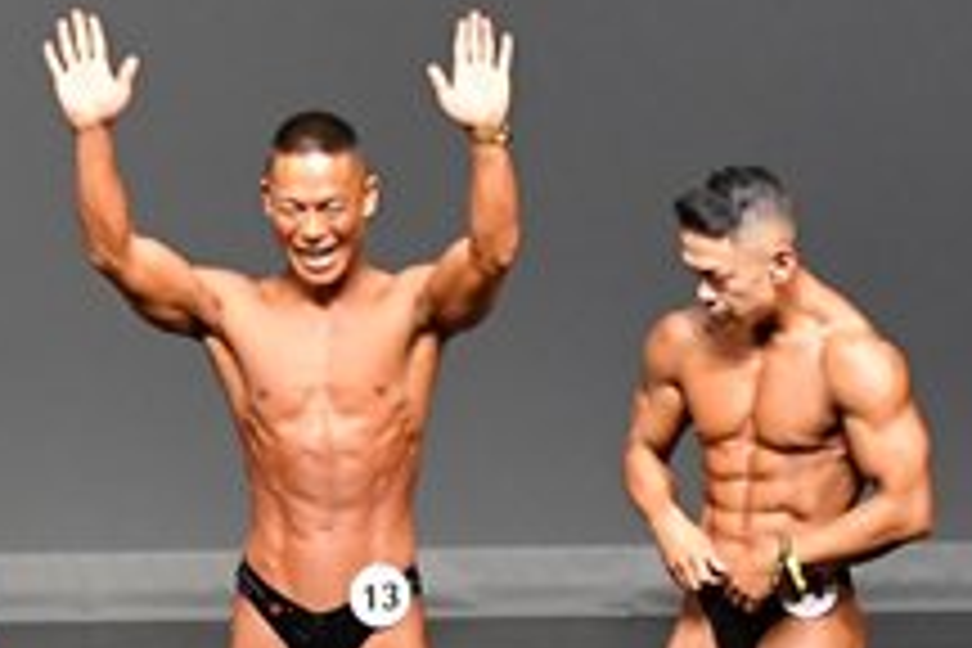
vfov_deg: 2.4
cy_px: 644
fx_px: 15227
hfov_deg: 3.7
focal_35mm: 564
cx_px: 853
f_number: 5.6
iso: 4000
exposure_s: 1/400
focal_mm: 105
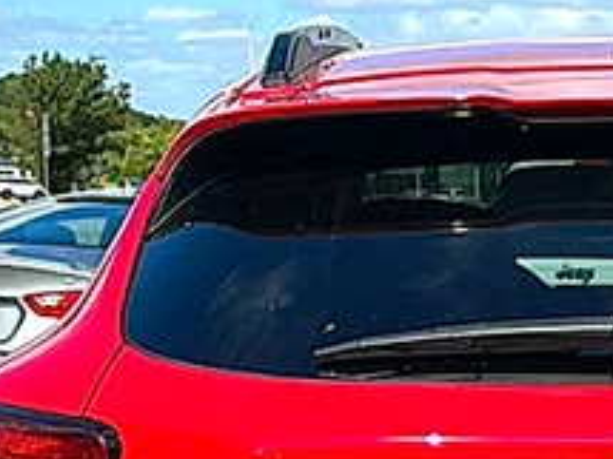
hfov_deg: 15.5
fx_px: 2195
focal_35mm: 124
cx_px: 644
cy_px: 649
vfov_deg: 11.5
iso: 80
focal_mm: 6.86
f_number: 1.78
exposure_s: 1/3891
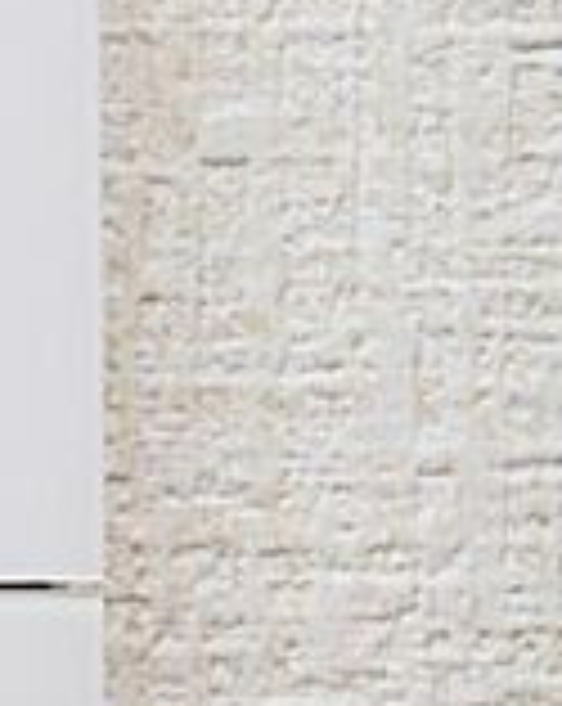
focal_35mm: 138
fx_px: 2878
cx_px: -764
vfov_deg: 14.0
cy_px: 355
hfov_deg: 9.9
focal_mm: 24
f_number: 4.5
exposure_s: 1/40
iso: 125
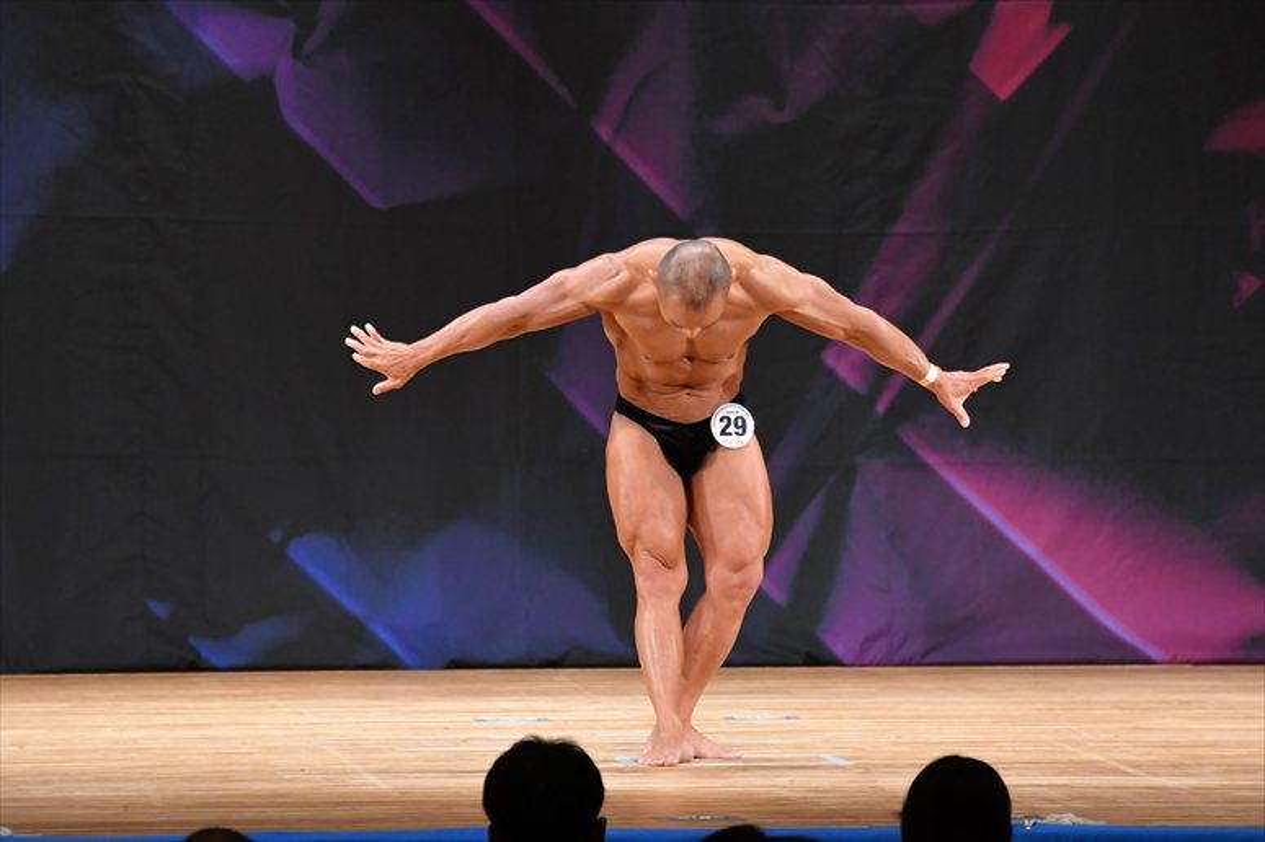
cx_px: 632
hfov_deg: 7.2
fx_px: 10010
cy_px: 421
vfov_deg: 4.8
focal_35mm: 285
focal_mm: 190
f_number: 5.6
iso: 3600
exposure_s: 1/400
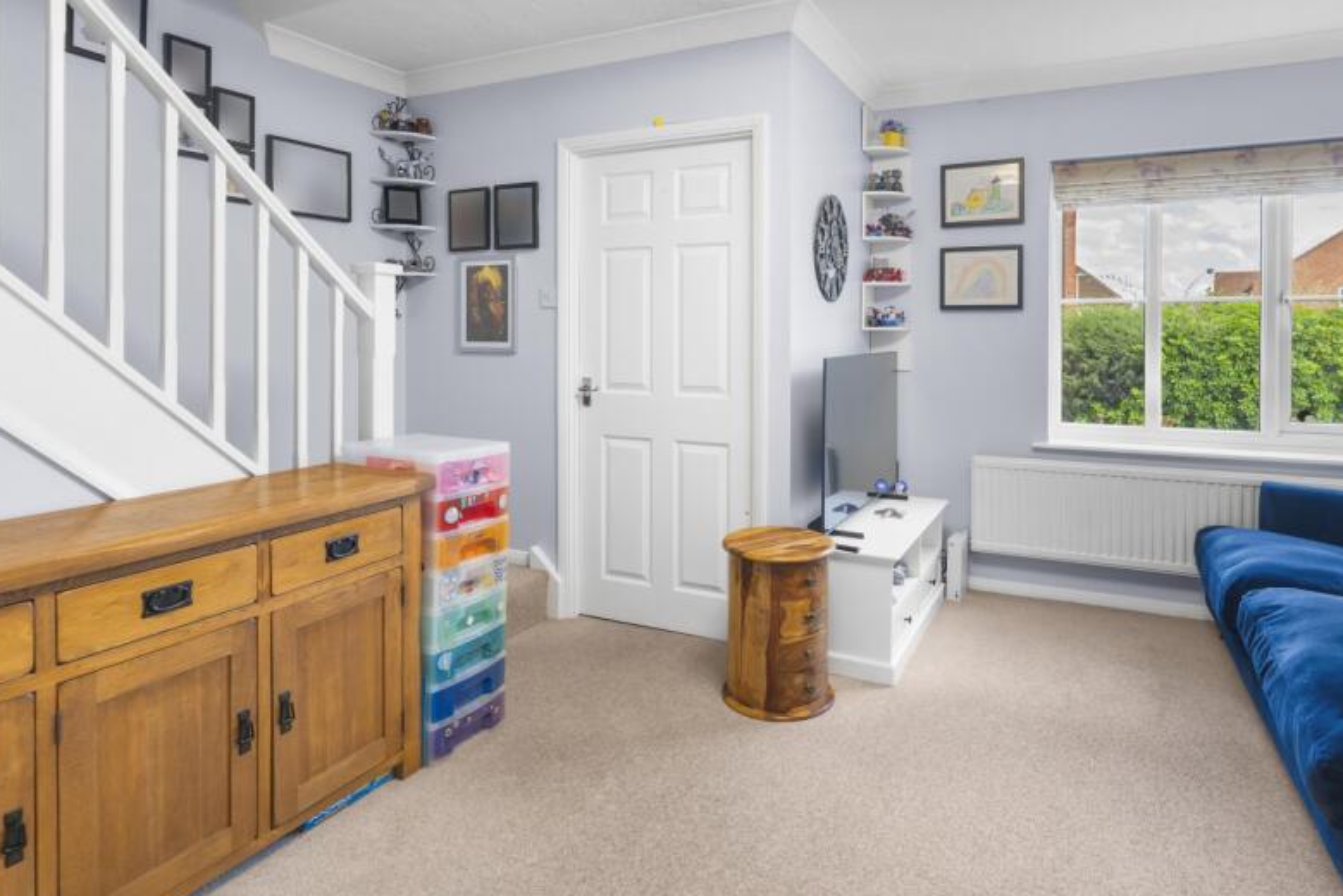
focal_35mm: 21
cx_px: 725
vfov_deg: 58.8
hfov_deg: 81.1
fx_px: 783
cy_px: 340
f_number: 7.1
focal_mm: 16
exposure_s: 1/10
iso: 320
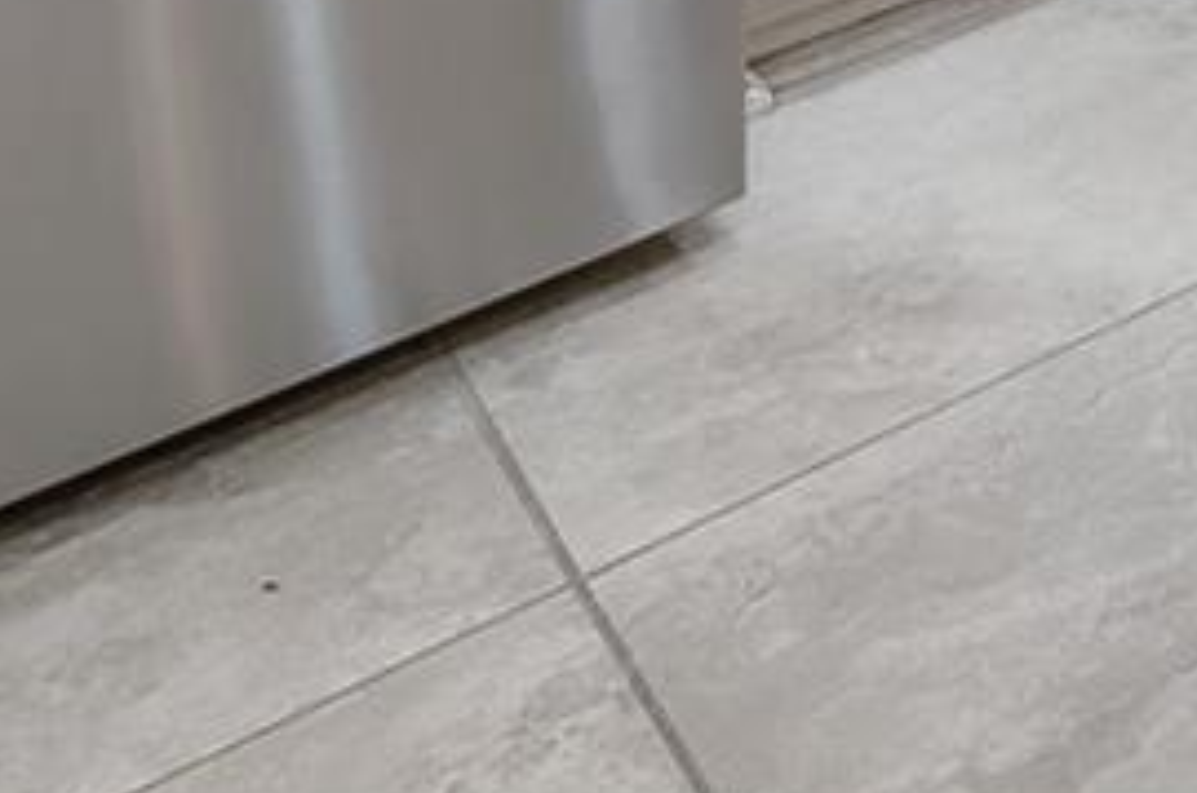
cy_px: -1539
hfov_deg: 14.9
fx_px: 2755
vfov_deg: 11.1
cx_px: 2868
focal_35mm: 83
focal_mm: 14
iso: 320
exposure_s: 1/20
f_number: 9
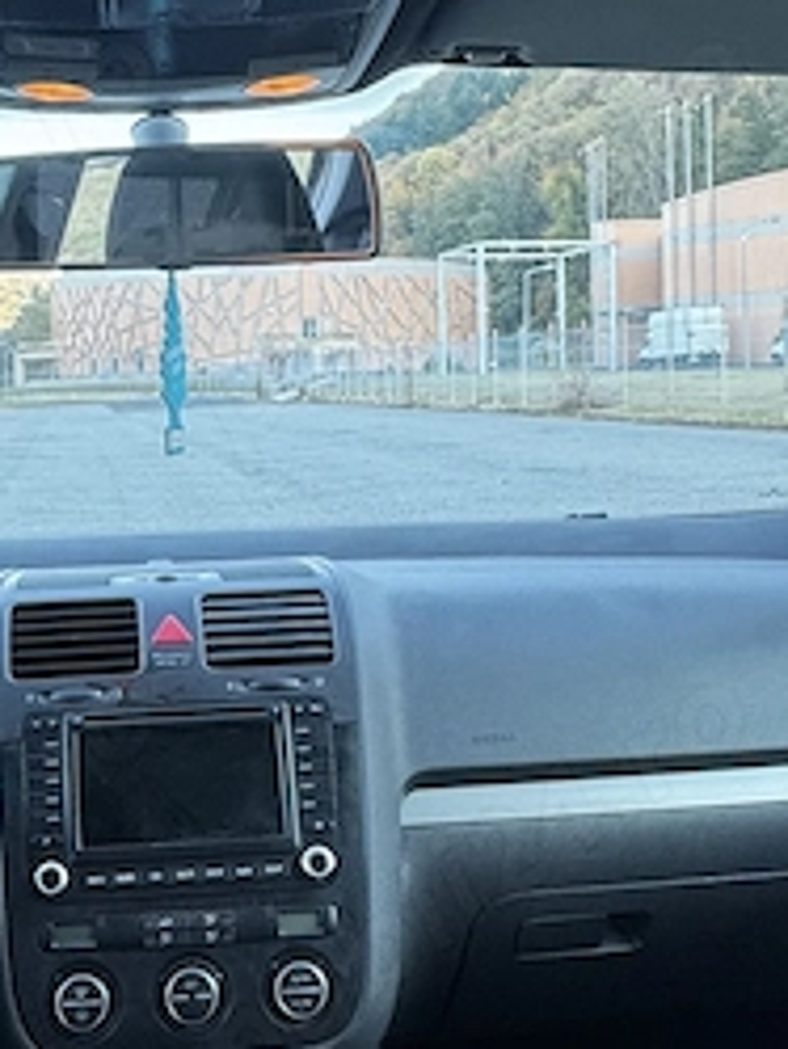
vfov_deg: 41.7
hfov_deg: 31.5
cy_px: 379
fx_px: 1365
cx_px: 177
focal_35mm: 45
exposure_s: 1/99
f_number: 2.2
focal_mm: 2.22
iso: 80
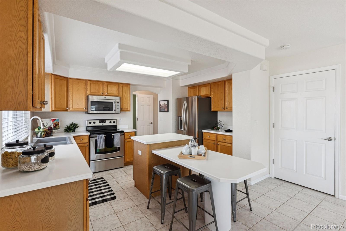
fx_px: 163
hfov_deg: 93.3
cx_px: 173
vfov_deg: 70.4
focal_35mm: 17
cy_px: 116
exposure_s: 1/40
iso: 400
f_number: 9
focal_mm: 17
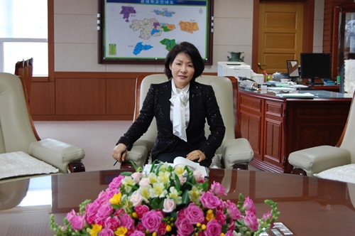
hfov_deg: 33.4
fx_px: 591
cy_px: 118
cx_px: 178
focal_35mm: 60
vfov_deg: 22.6
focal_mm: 40
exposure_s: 1/30
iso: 500
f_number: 5
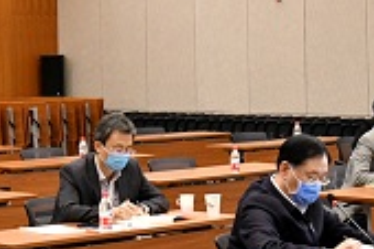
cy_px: 155
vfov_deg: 12.3
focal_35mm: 111
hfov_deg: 18.4
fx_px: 1152
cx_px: 207
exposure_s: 1/60
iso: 3200
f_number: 4.5
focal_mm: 29
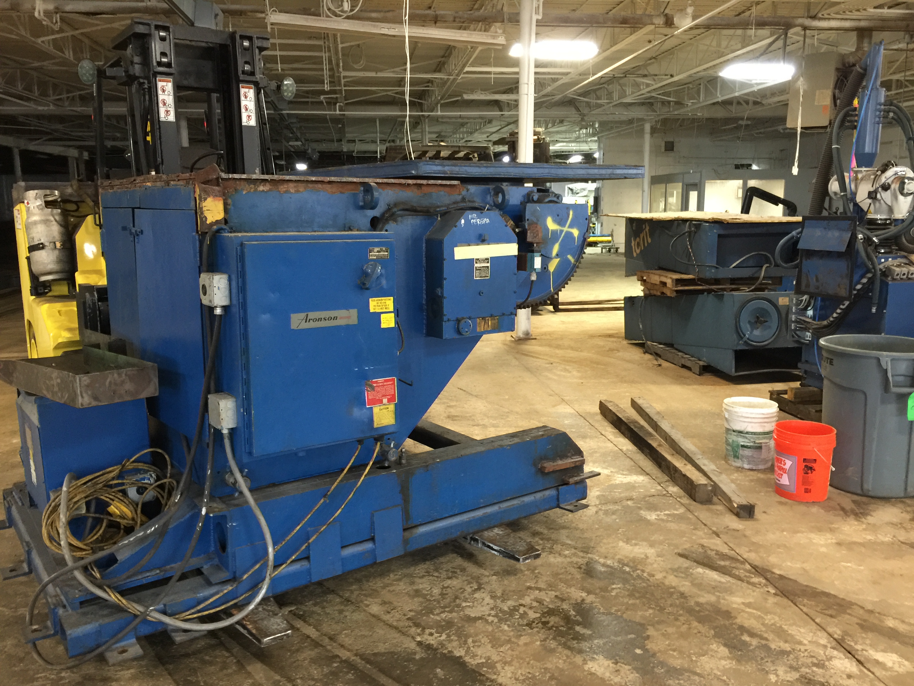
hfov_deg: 61.7
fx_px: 766
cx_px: 457
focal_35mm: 29
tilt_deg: -9.2
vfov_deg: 48.2
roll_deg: +0.4
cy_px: 343
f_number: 2.2
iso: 125
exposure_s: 1/8
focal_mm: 4.15
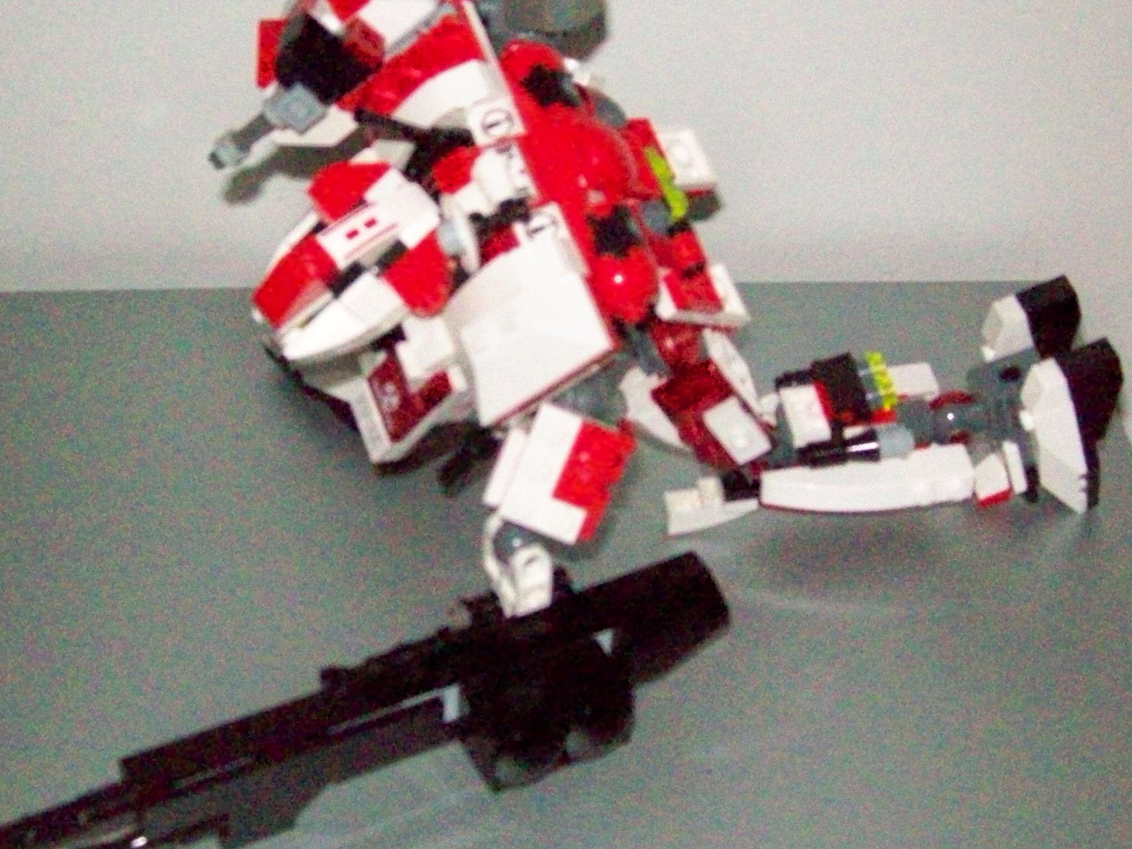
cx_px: 444
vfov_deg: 25.2
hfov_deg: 33.1
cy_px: 380
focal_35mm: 58
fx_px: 1896
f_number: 2.7
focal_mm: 6
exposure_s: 1/64
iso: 800
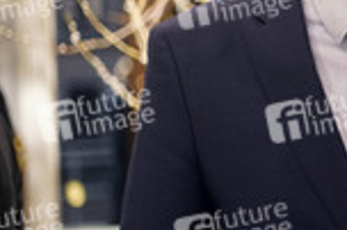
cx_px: 492
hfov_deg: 13.2
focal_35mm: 148
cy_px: 59
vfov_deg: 9.2
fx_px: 1425
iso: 3200
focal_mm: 50
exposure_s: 1/60
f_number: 2.2
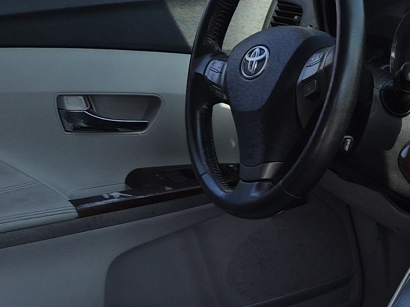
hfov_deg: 20.4
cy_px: 365
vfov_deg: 17.8
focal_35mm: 79
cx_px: 652
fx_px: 935
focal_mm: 5.4
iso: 80
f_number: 1.8
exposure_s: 1/2752
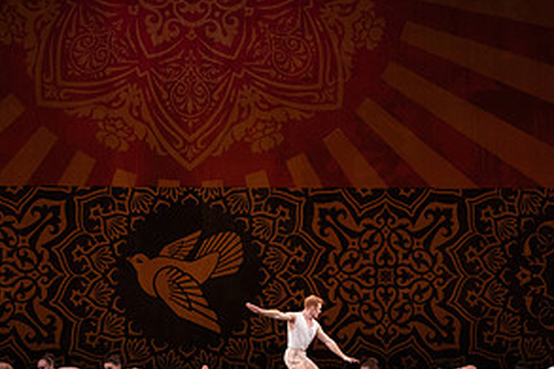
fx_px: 3045
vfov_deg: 6.9
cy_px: 160
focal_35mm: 198
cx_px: 291
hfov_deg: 10.4
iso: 5000
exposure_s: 1/400
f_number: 10
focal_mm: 100
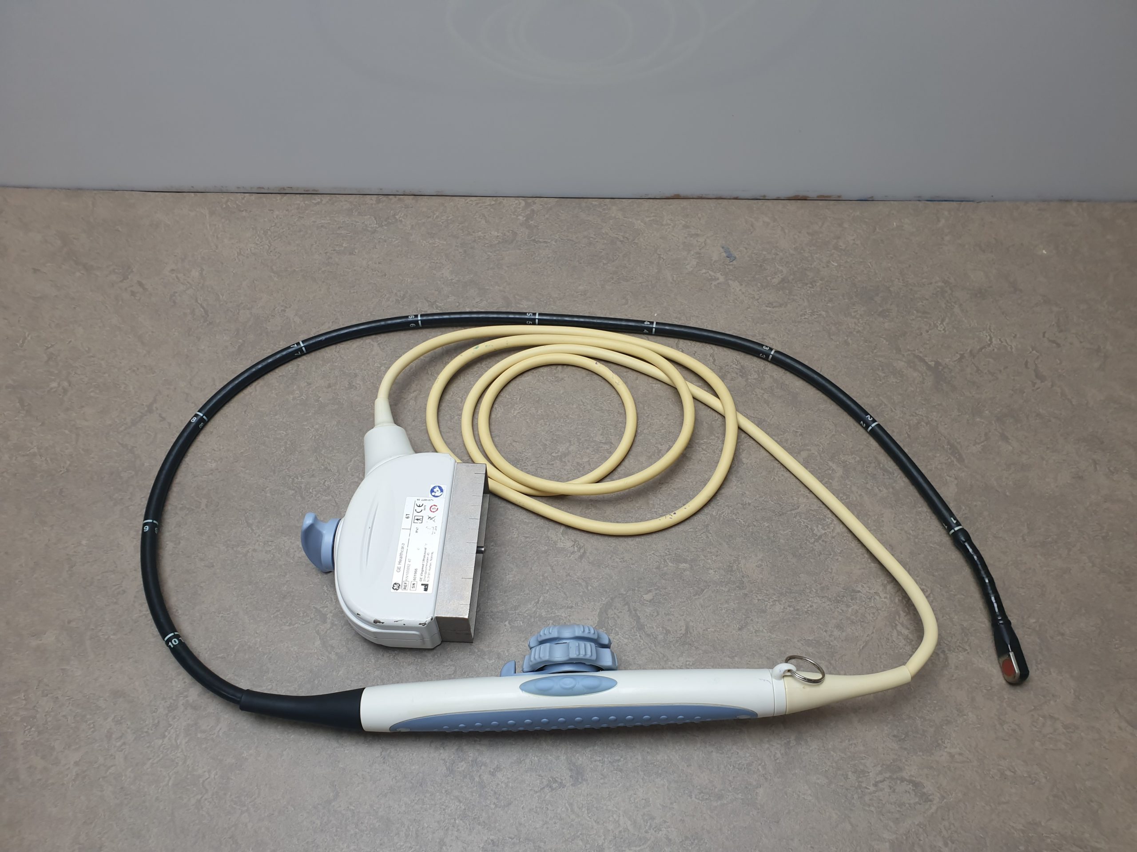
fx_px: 854
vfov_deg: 53.1
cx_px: 568
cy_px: 426
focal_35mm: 26
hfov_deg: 67.3
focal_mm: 4.3
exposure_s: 1/100
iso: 80
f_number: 2.4
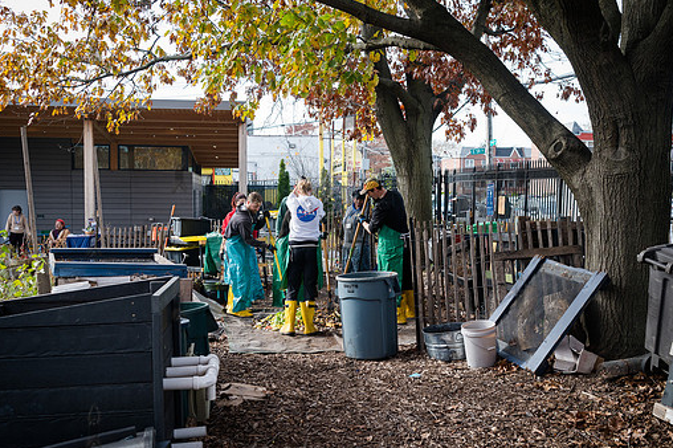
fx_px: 747
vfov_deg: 33.4
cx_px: 348
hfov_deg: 48.5
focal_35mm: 40
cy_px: 233
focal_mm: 35
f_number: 4
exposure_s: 1/400
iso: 640
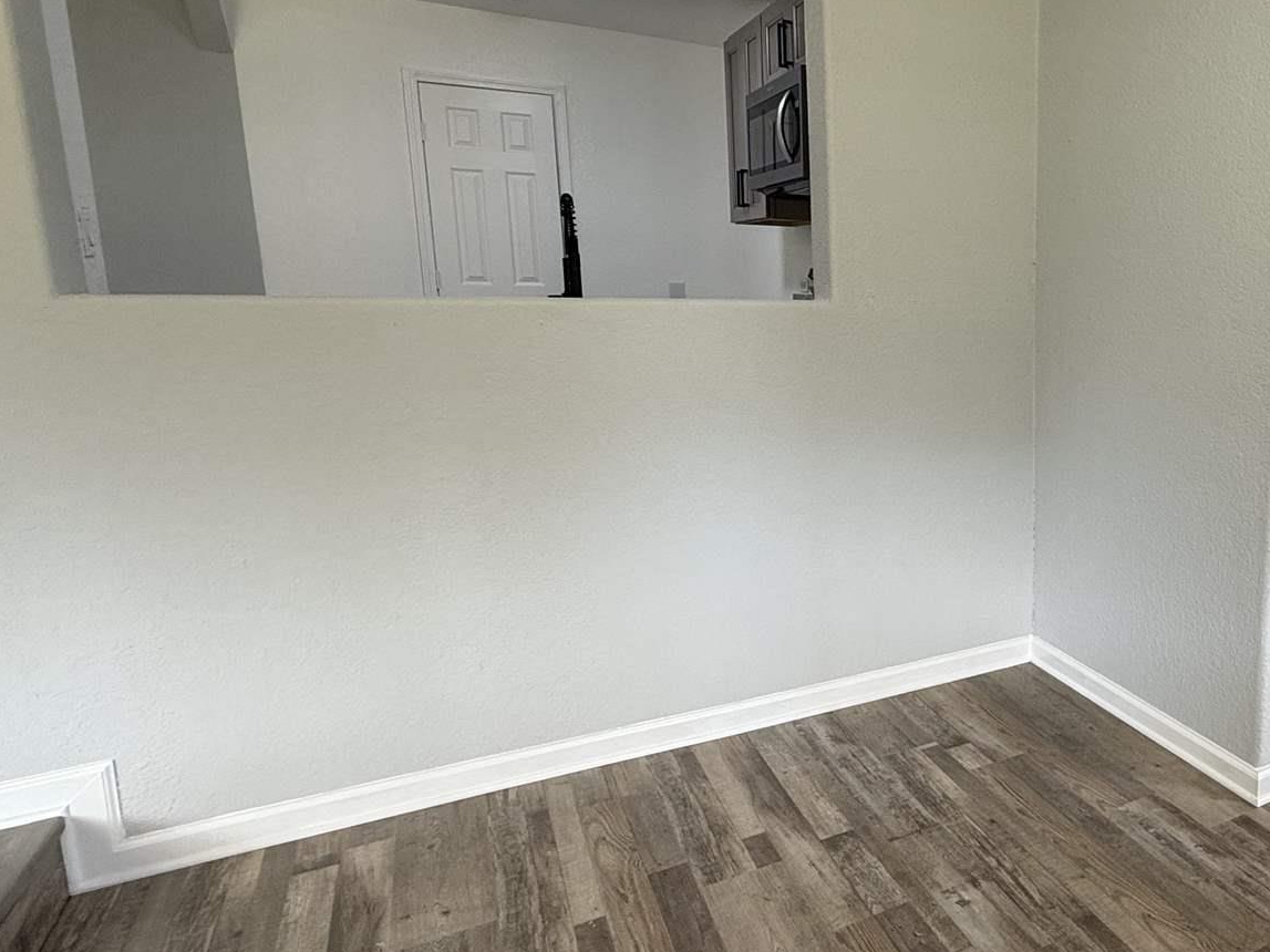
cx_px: 1060
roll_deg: -1.2
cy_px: 435
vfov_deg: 54.8
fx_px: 917
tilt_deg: -8.0
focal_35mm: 25
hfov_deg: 62.0
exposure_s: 1/120
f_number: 2.2
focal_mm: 2.22
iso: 100
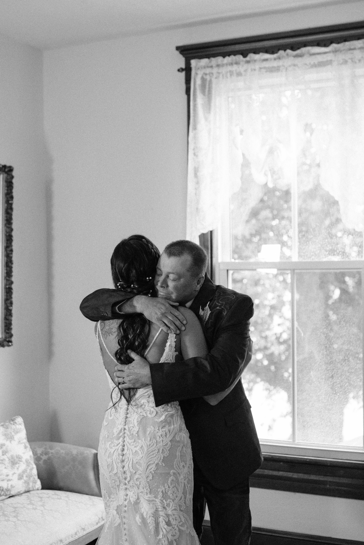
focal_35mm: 52
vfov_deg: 38.2
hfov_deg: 26.0
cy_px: 272
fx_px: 789
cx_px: 182
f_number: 2.5
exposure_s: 1/400
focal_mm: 35
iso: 2500
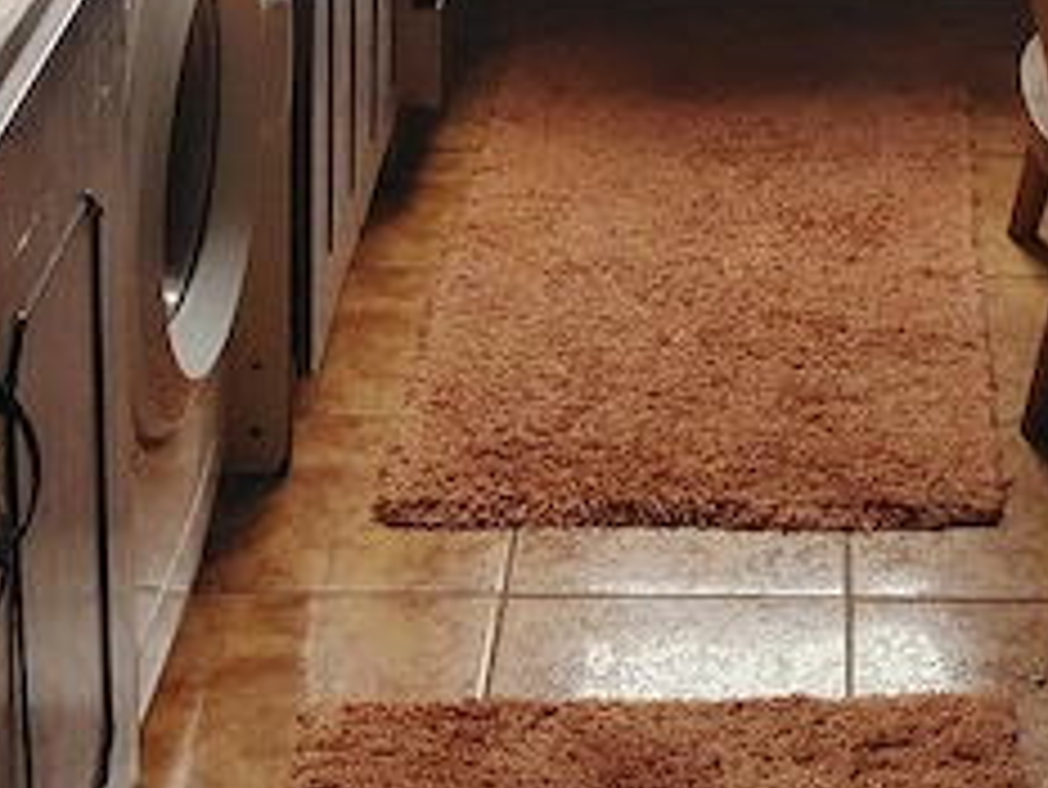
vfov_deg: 13.0
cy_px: -644
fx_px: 3120
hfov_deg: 18.7
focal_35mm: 103
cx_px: 958
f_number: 1.75
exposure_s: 1/33.3
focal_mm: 5.25
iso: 484
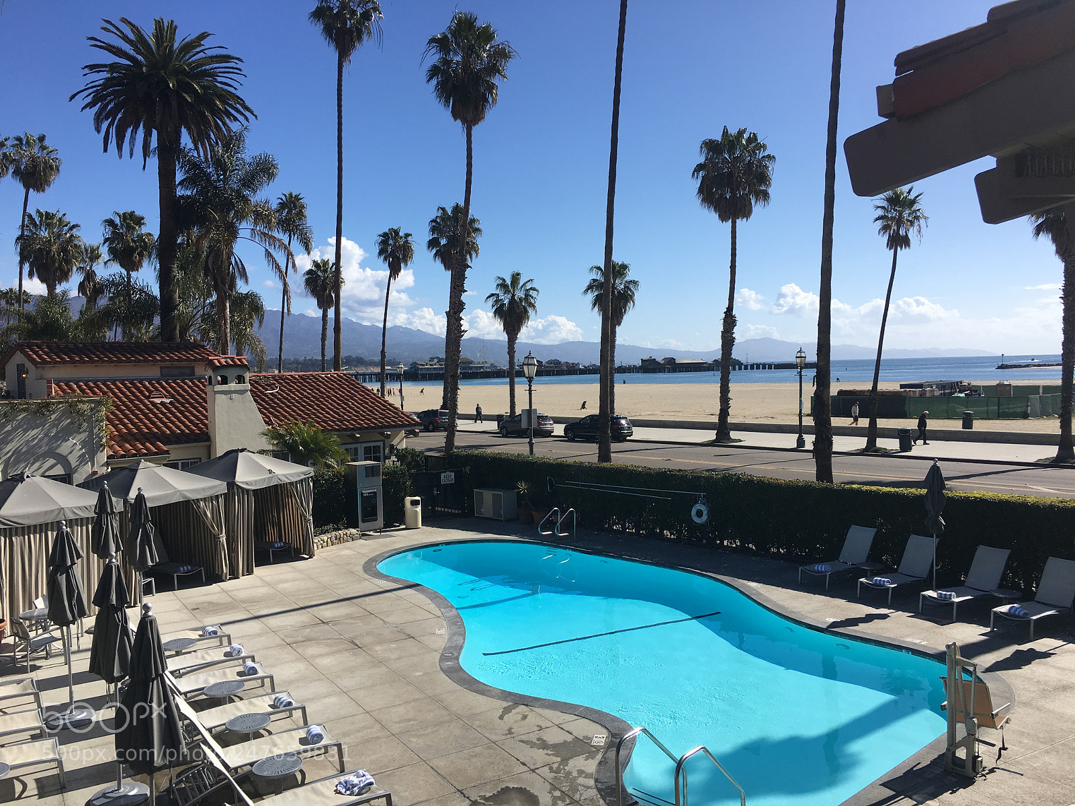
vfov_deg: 48.2
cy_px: 403
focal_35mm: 29
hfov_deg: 61.7
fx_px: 901
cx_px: 538
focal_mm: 4.15
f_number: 2.2
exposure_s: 1/2331
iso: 25
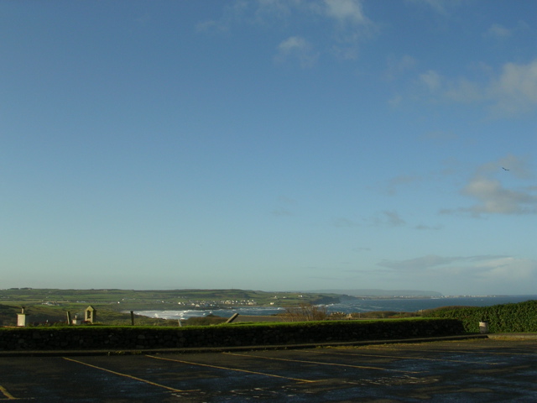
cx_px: 268
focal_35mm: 38
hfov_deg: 49.0
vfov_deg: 37.7
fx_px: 589
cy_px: 202
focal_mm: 5.8
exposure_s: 1/324
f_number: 5.6
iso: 50
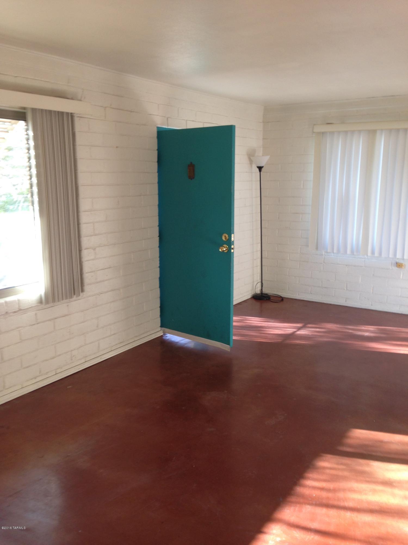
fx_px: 519
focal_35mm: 33
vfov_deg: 55.4
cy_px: 272
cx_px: 204
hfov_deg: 42.9
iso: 50
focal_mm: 4.12
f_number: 2.4
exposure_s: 1/24
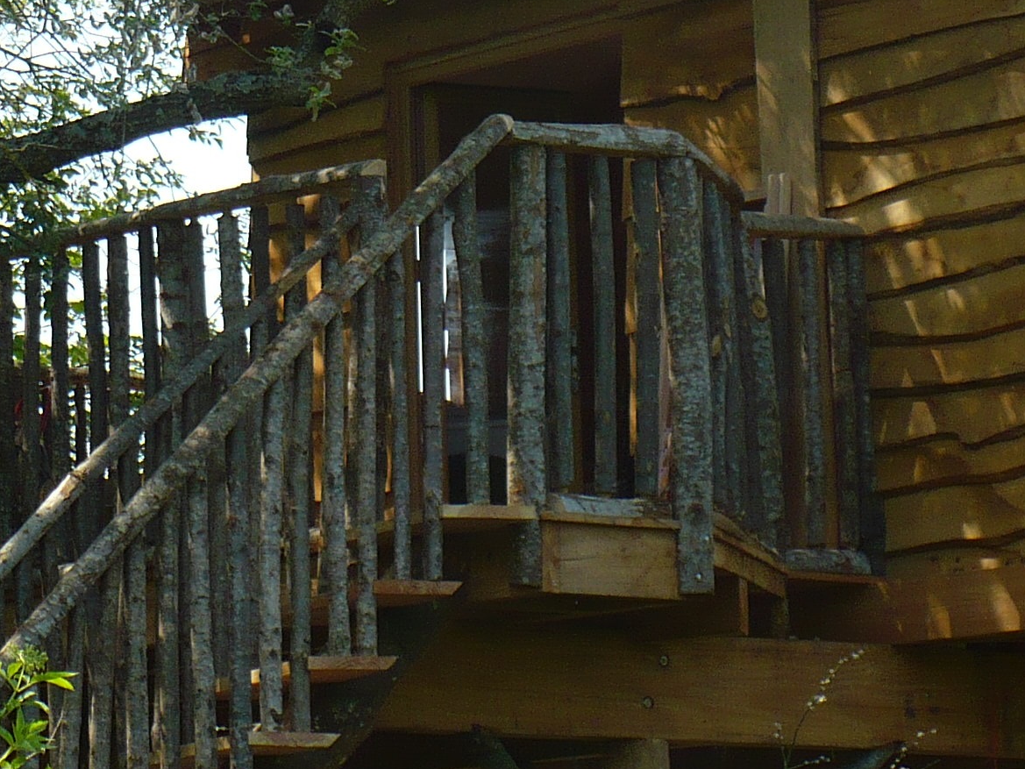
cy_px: 10
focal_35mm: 205
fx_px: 6071
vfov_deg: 7.2
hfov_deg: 9.6
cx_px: 378
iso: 100
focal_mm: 12.9
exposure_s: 1/500
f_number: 3.3
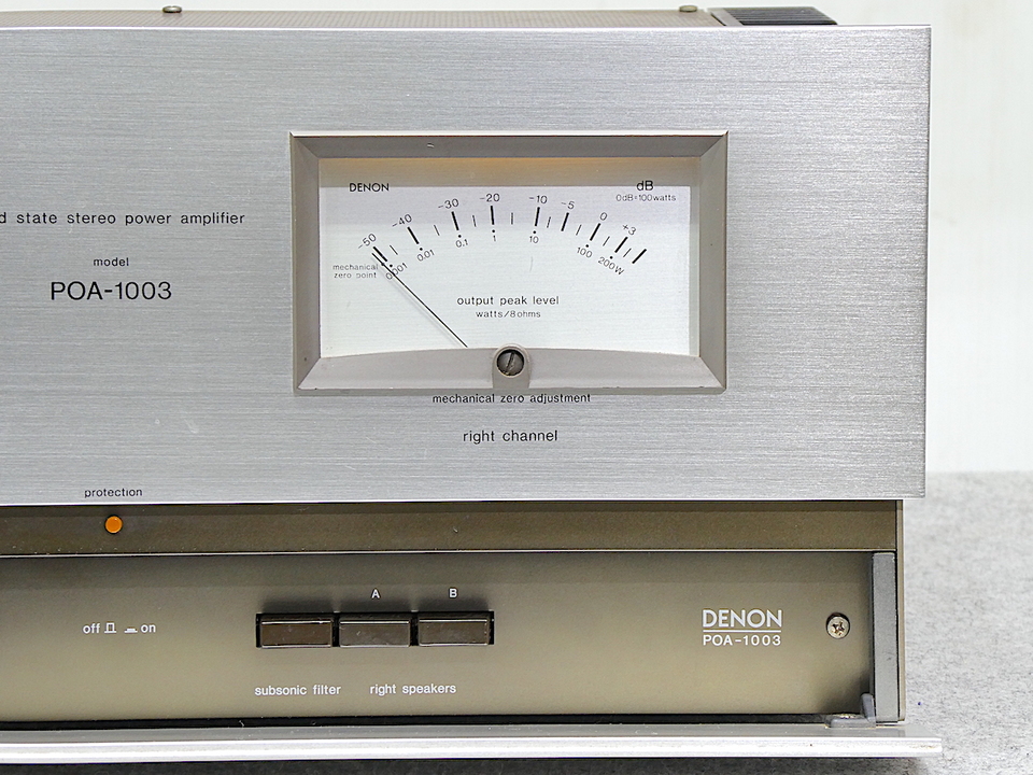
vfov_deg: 11.0
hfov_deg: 14.6
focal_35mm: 135
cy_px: 388
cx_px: 516
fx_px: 4029
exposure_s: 1/5
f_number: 5.3
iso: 200
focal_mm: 24.2
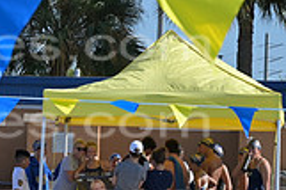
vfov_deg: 5.4
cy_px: 241
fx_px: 2000
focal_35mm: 252
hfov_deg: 8.0
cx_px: -185
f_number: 5
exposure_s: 1/3200
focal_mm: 70
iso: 250
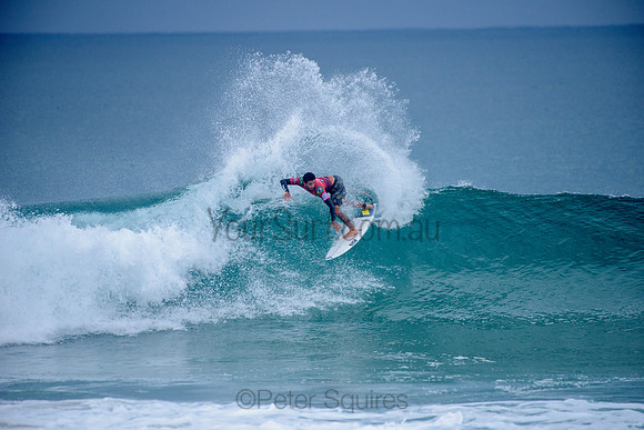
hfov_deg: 4.1
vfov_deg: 2.8
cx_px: 322
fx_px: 8946
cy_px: 215
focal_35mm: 500
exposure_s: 1/2000
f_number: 5.6
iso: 360
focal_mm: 500
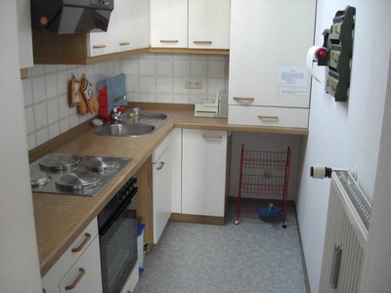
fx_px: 429
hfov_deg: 49.0
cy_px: 146
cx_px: 196
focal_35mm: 38
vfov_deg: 37.7
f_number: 2.8
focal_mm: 7.9
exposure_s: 1/60
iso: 800
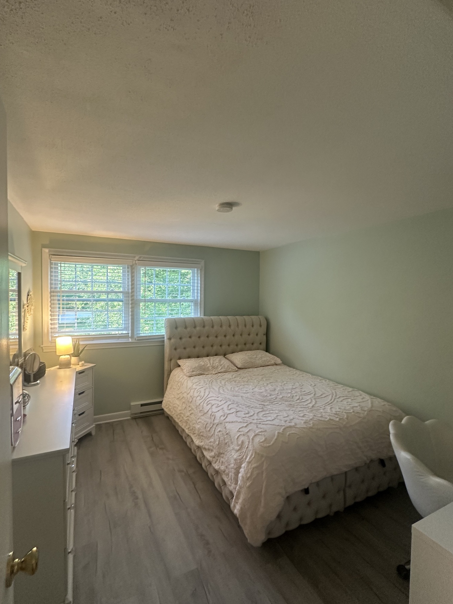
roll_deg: -1.0
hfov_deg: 78.0
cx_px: 208
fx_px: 279
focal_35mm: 16
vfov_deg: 94.5
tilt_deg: -2.8
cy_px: 305
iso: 200
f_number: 2.2
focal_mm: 2.22
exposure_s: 1/60
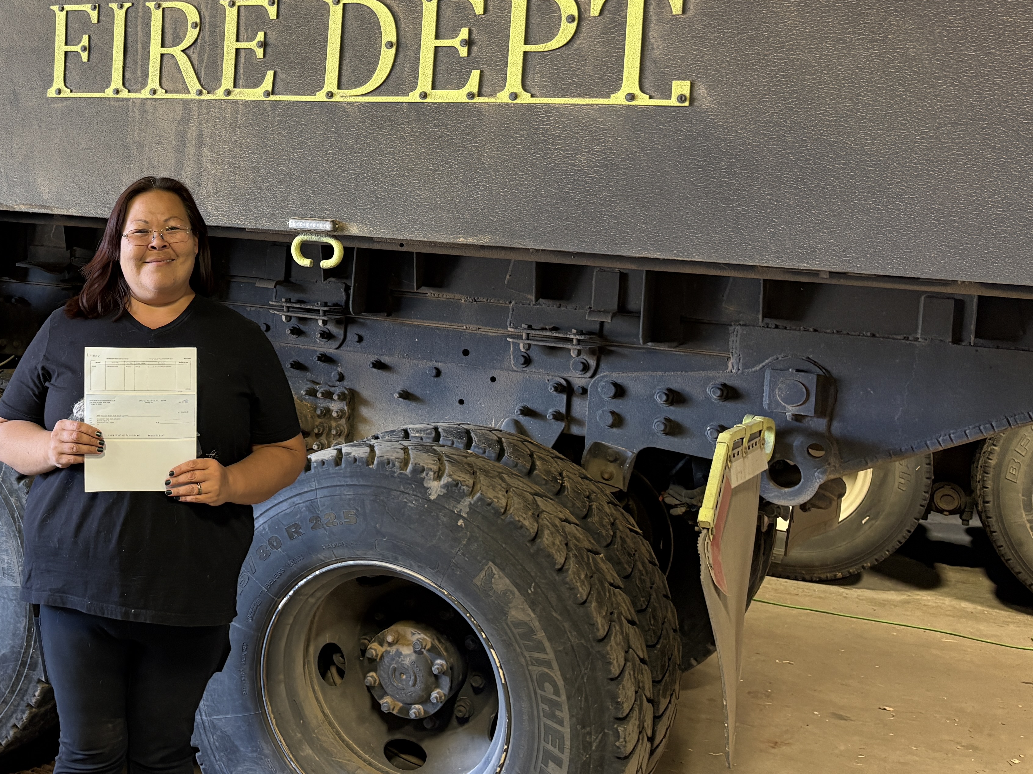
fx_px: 1313
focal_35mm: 44
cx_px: 168
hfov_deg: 40.7
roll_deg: -2.9
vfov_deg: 32.5
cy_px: 232
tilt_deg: -2.0
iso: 200
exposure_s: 1/60
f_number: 1.6
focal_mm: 5.96
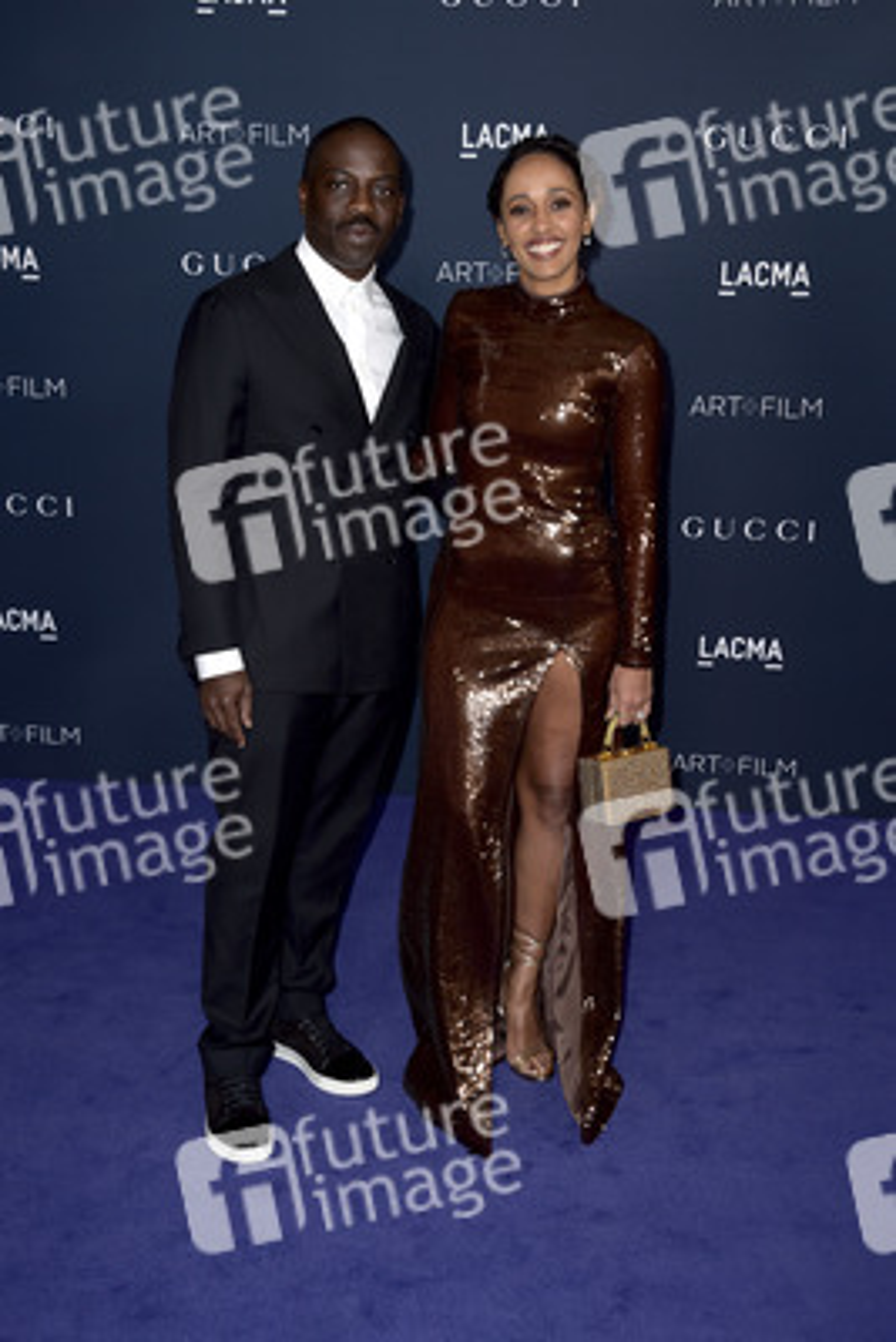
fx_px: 1790
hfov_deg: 28.1
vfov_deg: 41.1
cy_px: 671
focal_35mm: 48
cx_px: 448
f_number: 6.3
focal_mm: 48
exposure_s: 1/250
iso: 500
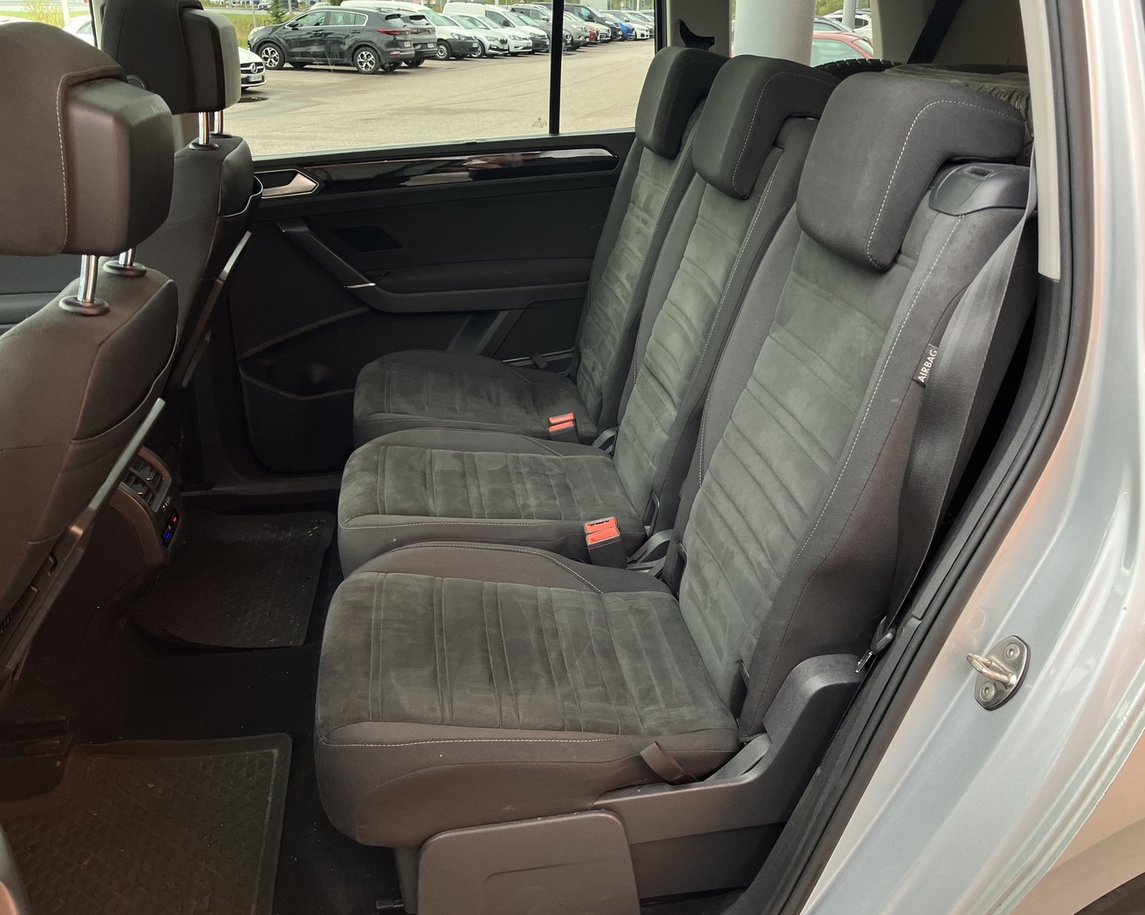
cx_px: 604
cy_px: 457
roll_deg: -0.2
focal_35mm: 30
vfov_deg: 48.5
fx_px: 1016
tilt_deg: -21.4
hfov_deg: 58.7
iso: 64
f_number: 1.8
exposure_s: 1/100
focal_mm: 3.99
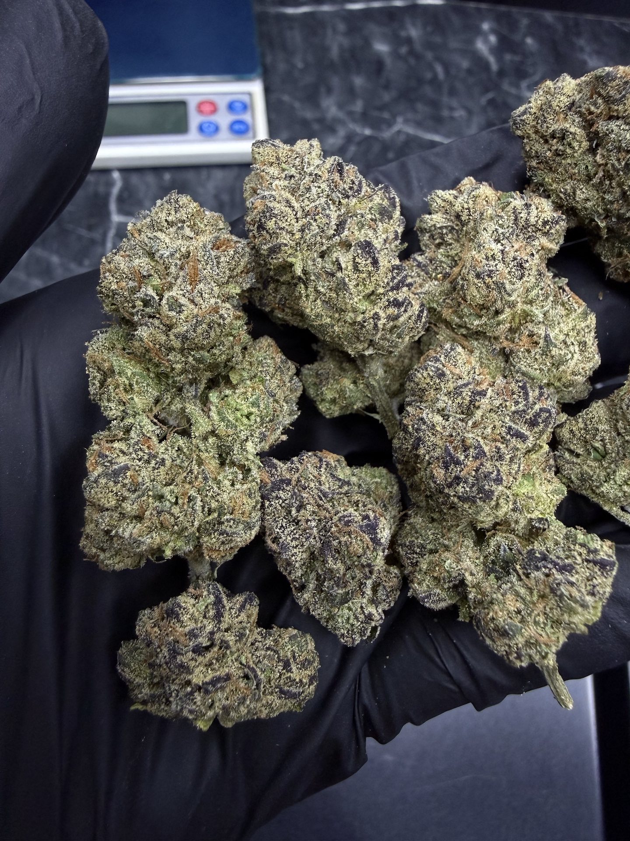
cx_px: 315
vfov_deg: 71.6
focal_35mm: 24
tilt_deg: -68.9
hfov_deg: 56.8
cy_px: 420
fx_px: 582
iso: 320
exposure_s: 1/99
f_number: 2.2
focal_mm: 2.22
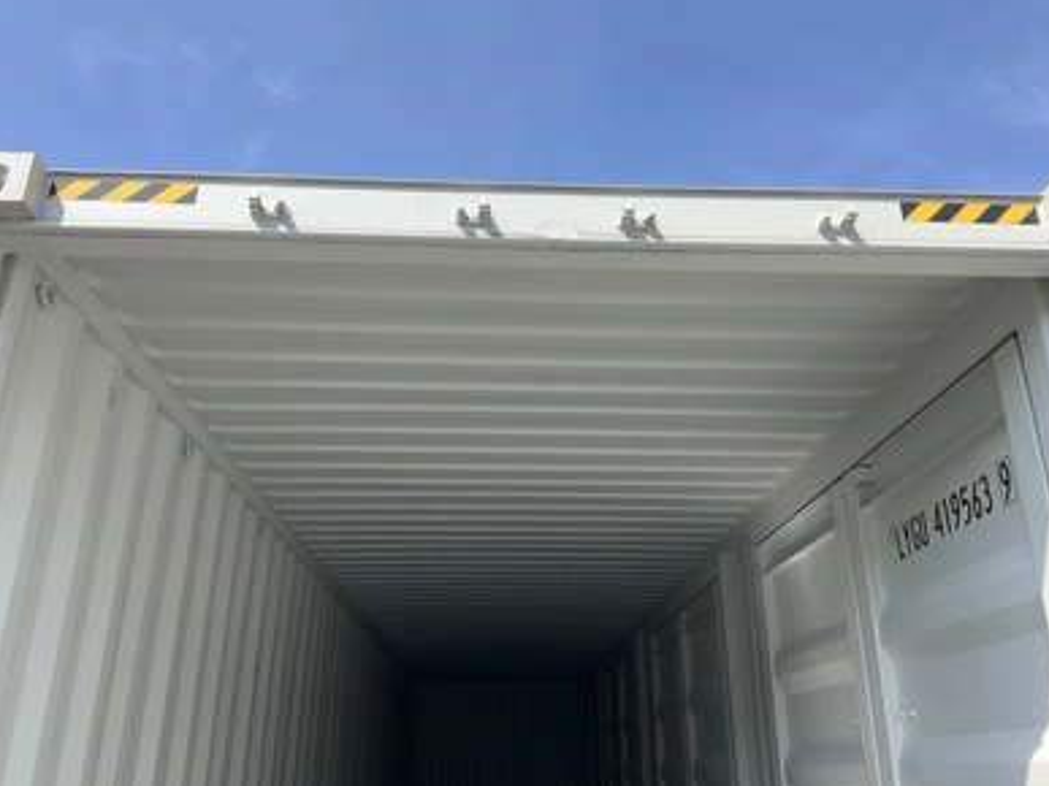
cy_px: 385
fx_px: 909
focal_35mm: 30
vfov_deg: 46.8
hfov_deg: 60.0
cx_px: 534
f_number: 1.8
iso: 25
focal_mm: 3
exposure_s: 1/770
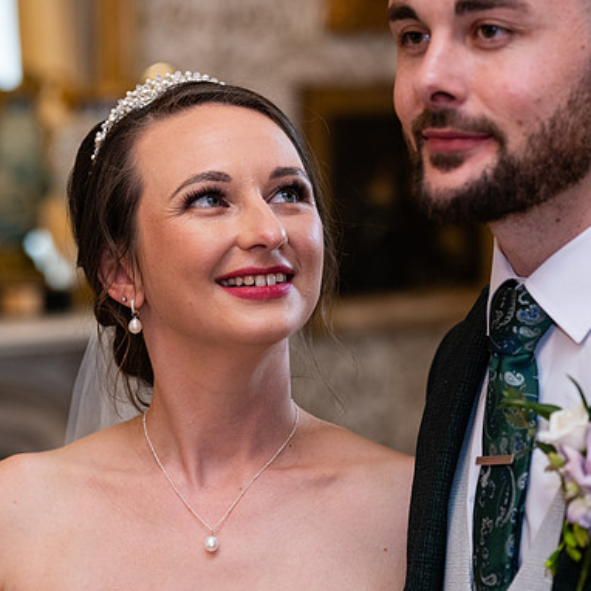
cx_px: 323
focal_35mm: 129
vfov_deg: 13.5
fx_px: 2492
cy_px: 296
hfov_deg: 13.5
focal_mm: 100
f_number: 3.5
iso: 800
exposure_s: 1/160
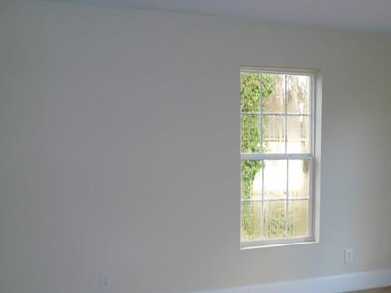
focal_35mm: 47
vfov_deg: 30.5
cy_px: 211
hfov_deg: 39.8
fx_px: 531
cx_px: 270
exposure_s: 1/30
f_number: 3.3
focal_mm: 5.2
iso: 160
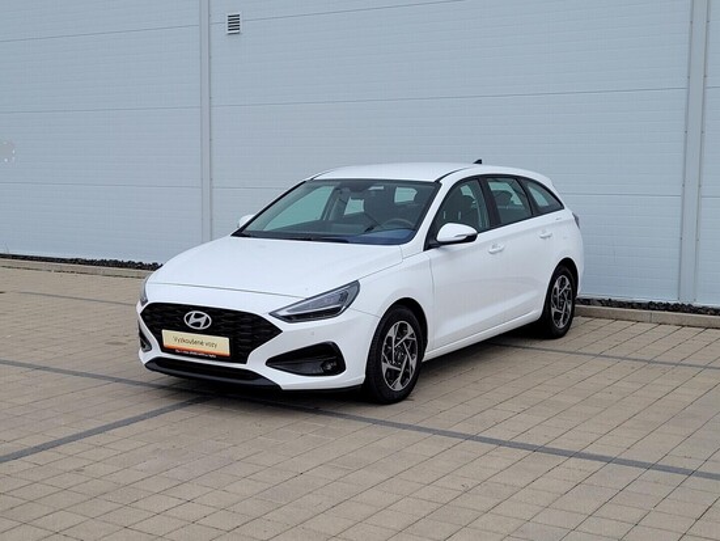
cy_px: 270
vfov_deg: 53.1
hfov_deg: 67.3
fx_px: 541
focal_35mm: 26
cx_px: 360
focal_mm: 5.4
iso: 40
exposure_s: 1/1501
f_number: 1.8
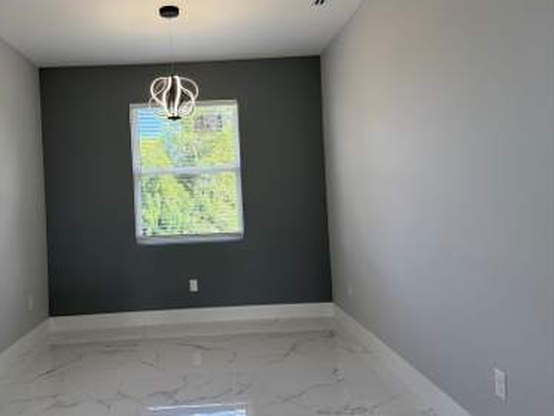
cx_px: 201
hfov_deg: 57.5
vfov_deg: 45.4
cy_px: 185
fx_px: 496
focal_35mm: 31
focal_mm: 6.76
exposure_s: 1/210
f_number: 1.78
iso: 125
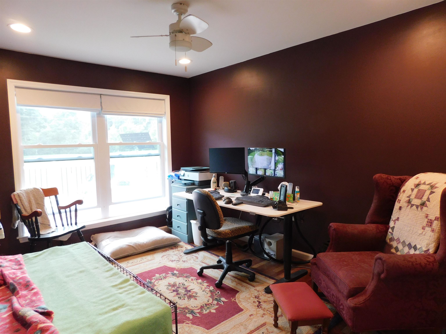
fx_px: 296
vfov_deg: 58.9
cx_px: 223
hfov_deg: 73.9
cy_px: 167
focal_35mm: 23
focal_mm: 4
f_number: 3
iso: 250
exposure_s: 1/30
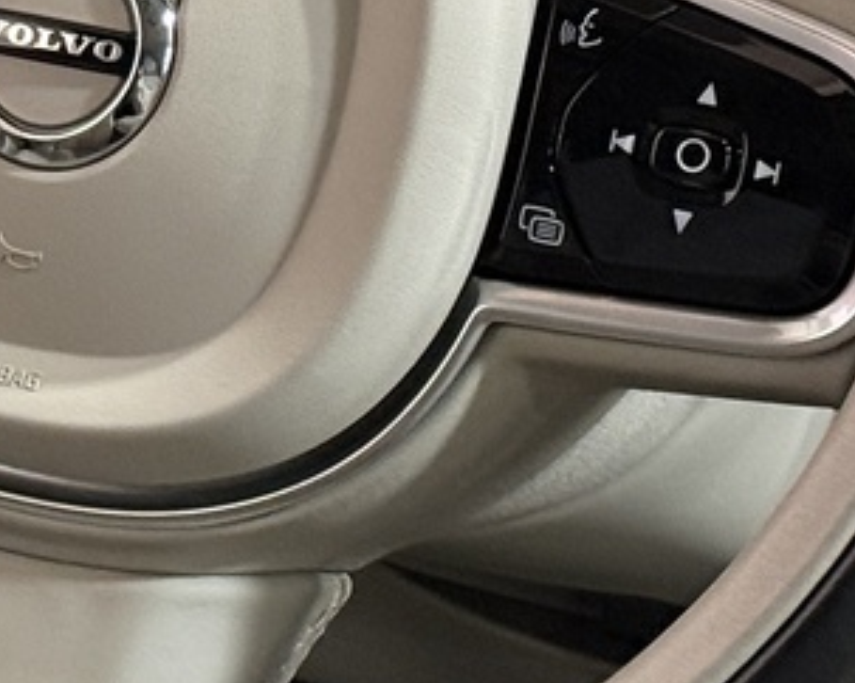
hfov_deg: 8.4
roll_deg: +2.0
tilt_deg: -17.3
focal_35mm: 223
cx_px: -488
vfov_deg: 6.9
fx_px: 5639
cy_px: -68
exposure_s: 1/40
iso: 320
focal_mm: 6.76
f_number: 1.78
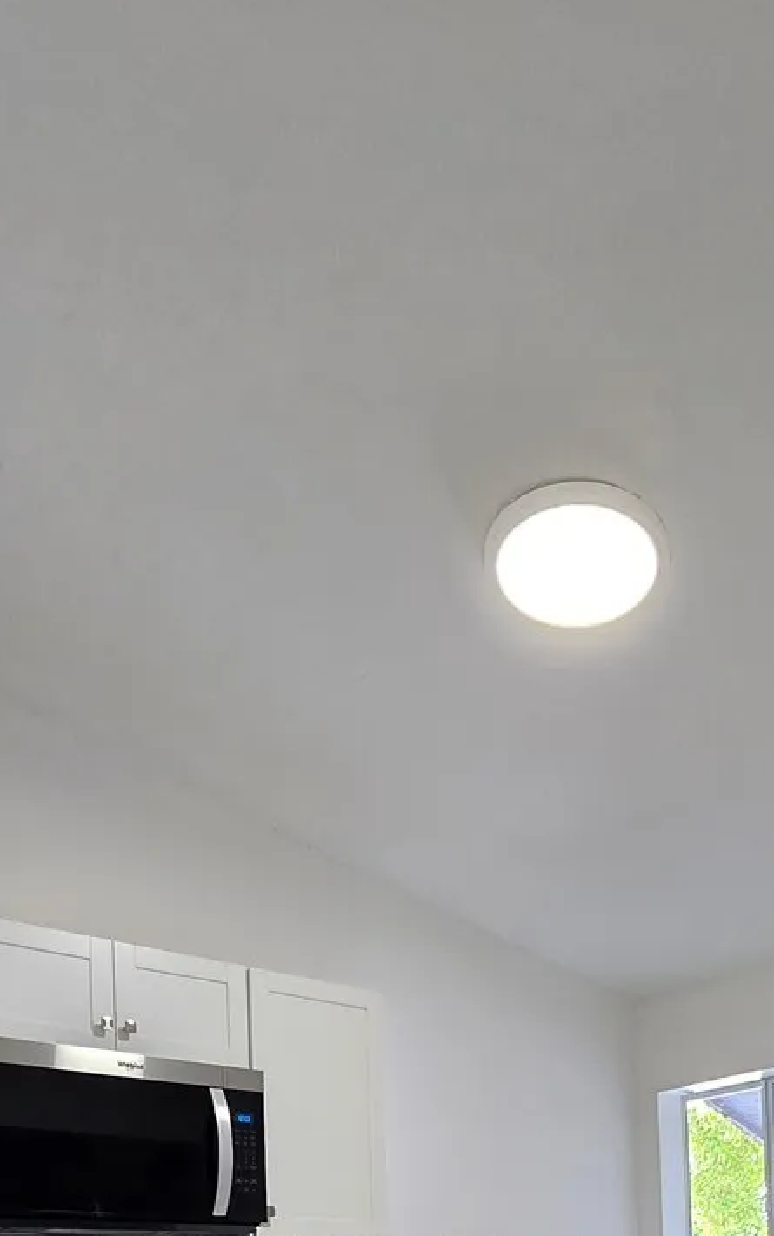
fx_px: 1045
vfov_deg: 48.5
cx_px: 508
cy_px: 1276
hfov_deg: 40.2
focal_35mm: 31
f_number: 2.2
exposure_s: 1/60
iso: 125
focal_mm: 2.2
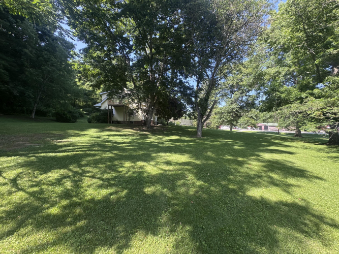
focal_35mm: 14
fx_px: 137
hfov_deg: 102.1
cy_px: 127
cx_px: 170
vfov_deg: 85.7
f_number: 2.2
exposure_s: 1/203
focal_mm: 2.22
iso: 40
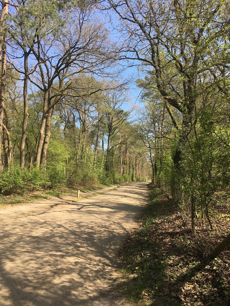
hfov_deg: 48.2
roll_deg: -1.7
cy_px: 153
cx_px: 115
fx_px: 257
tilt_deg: +6.0
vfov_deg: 61.7
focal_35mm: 29
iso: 25
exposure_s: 1/519
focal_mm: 4.15
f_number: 2.2
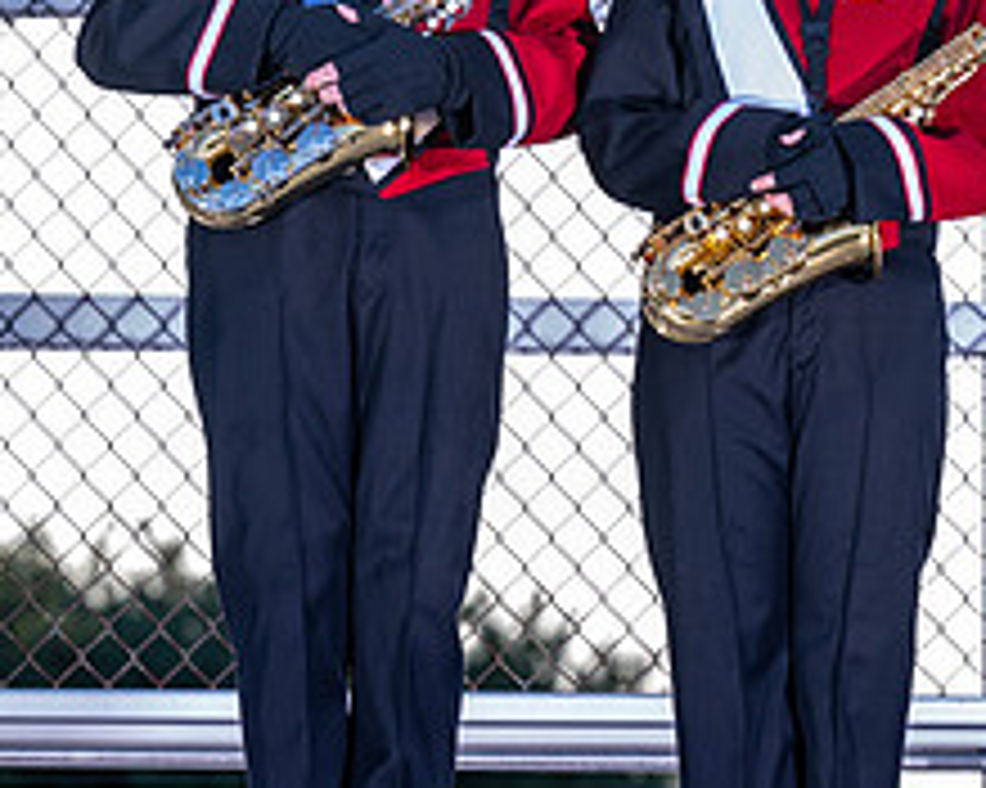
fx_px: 12193
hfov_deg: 4.6
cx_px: 795
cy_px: 98
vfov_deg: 3.7
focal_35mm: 418
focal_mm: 135
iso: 160
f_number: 4.5
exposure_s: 1/160
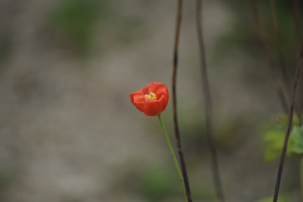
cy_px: 101
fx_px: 2522
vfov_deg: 4.6
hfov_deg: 6.9
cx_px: 152
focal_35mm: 300
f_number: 5.6
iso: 640
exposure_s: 1/1250
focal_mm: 200
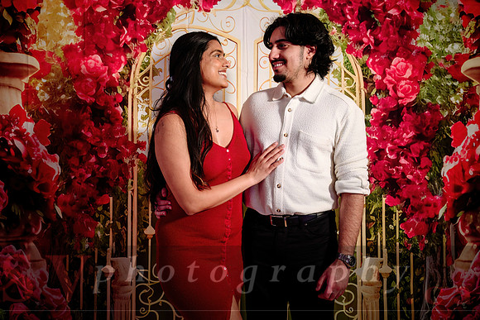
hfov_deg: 49.6
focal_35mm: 39
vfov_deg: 34.3
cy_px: 147
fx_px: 519
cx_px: 221
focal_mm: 36
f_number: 2.8
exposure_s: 1/80
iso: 1000
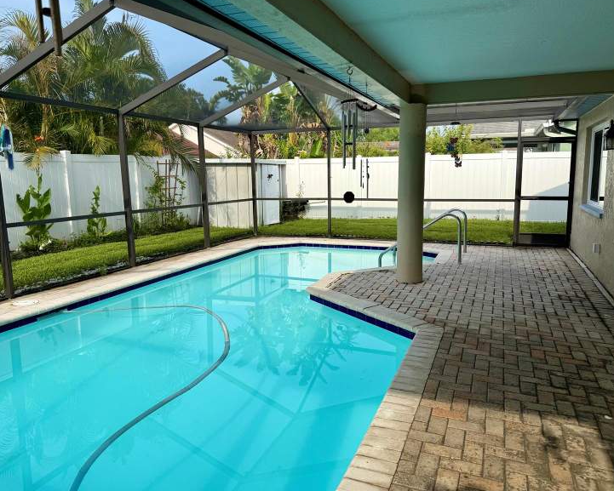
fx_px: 473
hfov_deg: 66.0
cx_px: 313
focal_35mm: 26
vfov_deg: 54.9
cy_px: 243
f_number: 1.78
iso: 80
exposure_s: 1/2525
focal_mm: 6.76
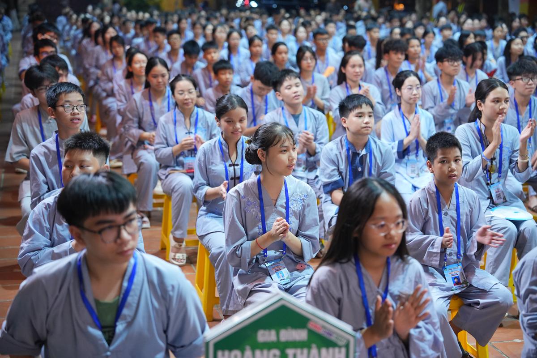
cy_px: 179
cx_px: 268
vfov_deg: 19.5
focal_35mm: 70
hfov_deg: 28.8
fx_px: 1044
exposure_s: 1/125
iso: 2500
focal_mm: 70
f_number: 2.8
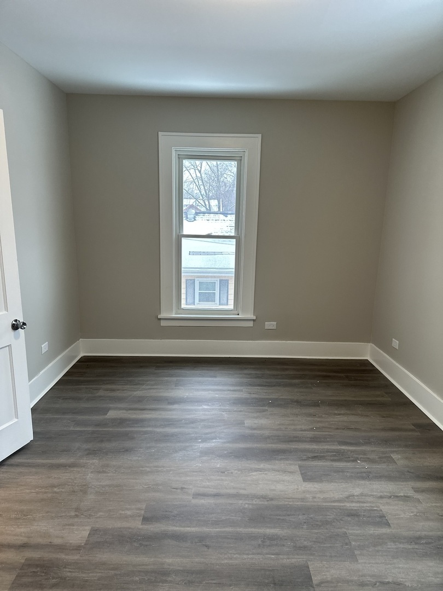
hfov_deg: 56.8
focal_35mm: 24
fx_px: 410
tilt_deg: -10.6
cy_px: 296
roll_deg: -2.5
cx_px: 222
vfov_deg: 71.6
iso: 160
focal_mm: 6.86
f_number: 1.78
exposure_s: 1/120
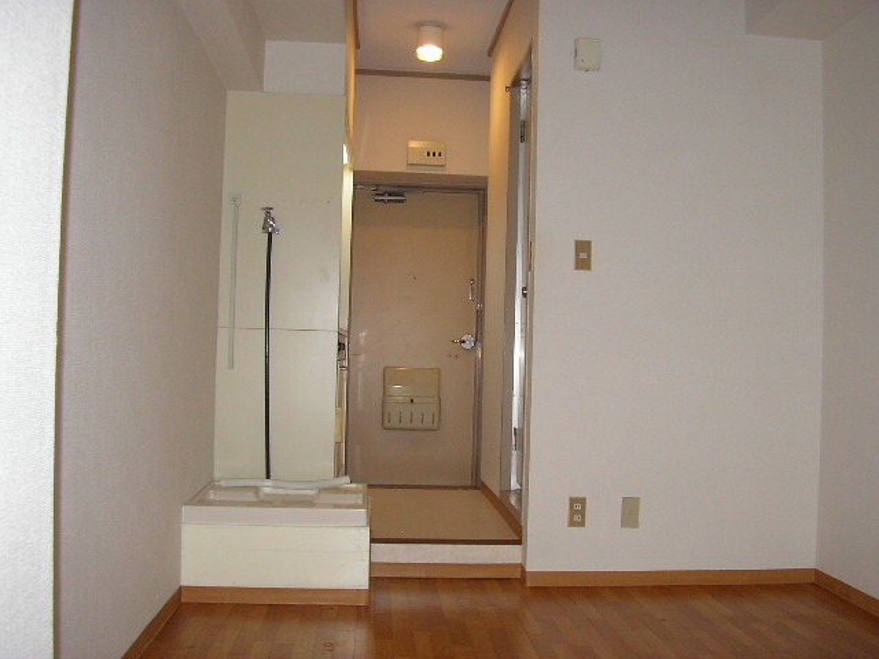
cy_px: 330
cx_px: 440
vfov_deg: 37.7
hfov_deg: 49.0
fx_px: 965
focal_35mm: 38
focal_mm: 5.8
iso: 100
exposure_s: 1/30
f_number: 2.9
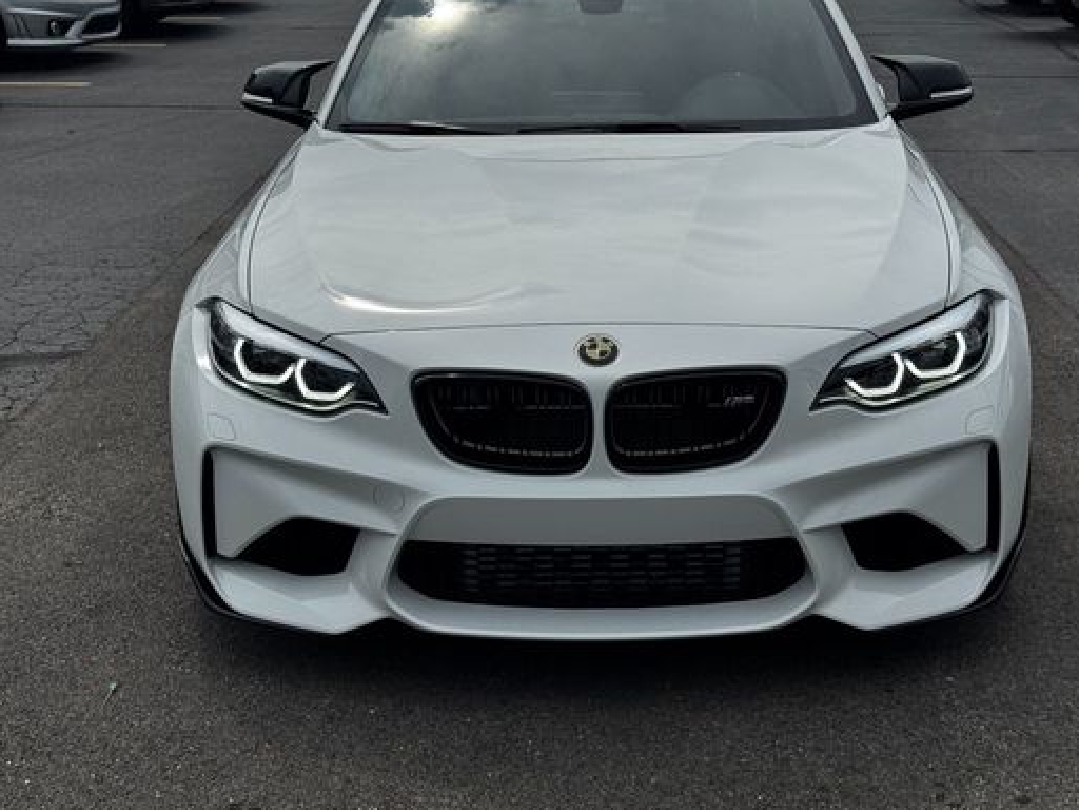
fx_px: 1870
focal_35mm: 60
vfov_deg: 24.4
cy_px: 319
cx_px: 588
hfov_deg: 32.2
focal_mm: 6.76
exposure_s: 1/7937
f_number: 1.78
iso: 64
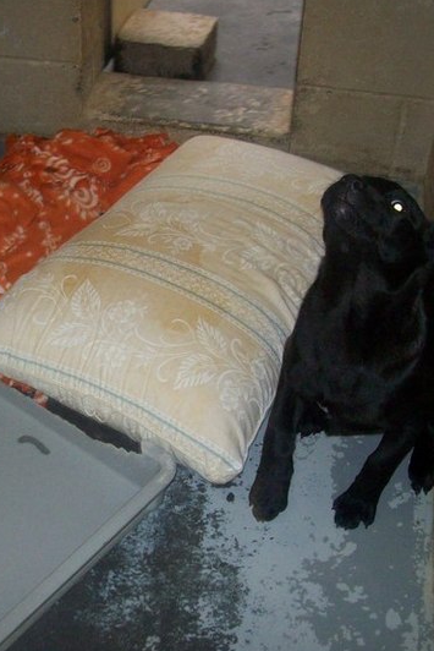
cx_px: 121
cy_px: 329
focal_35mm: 54
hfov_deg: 24.9
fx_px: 976
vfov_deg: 36.9
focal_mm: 6
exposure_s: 1/64
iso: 200
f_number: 2.7
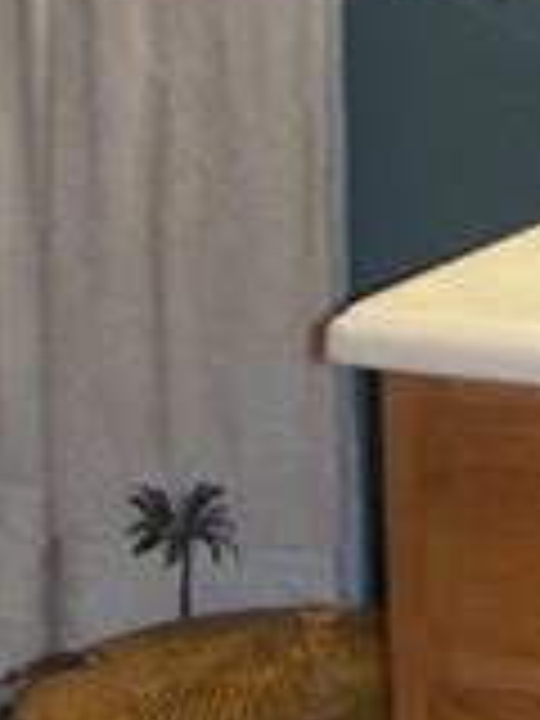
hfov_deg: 8.2
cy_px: 148
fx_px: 3598
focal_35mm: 173
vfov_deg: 11.4
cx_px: 1004
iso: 200
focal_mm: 5.85
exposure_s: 1/30
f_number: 2.8
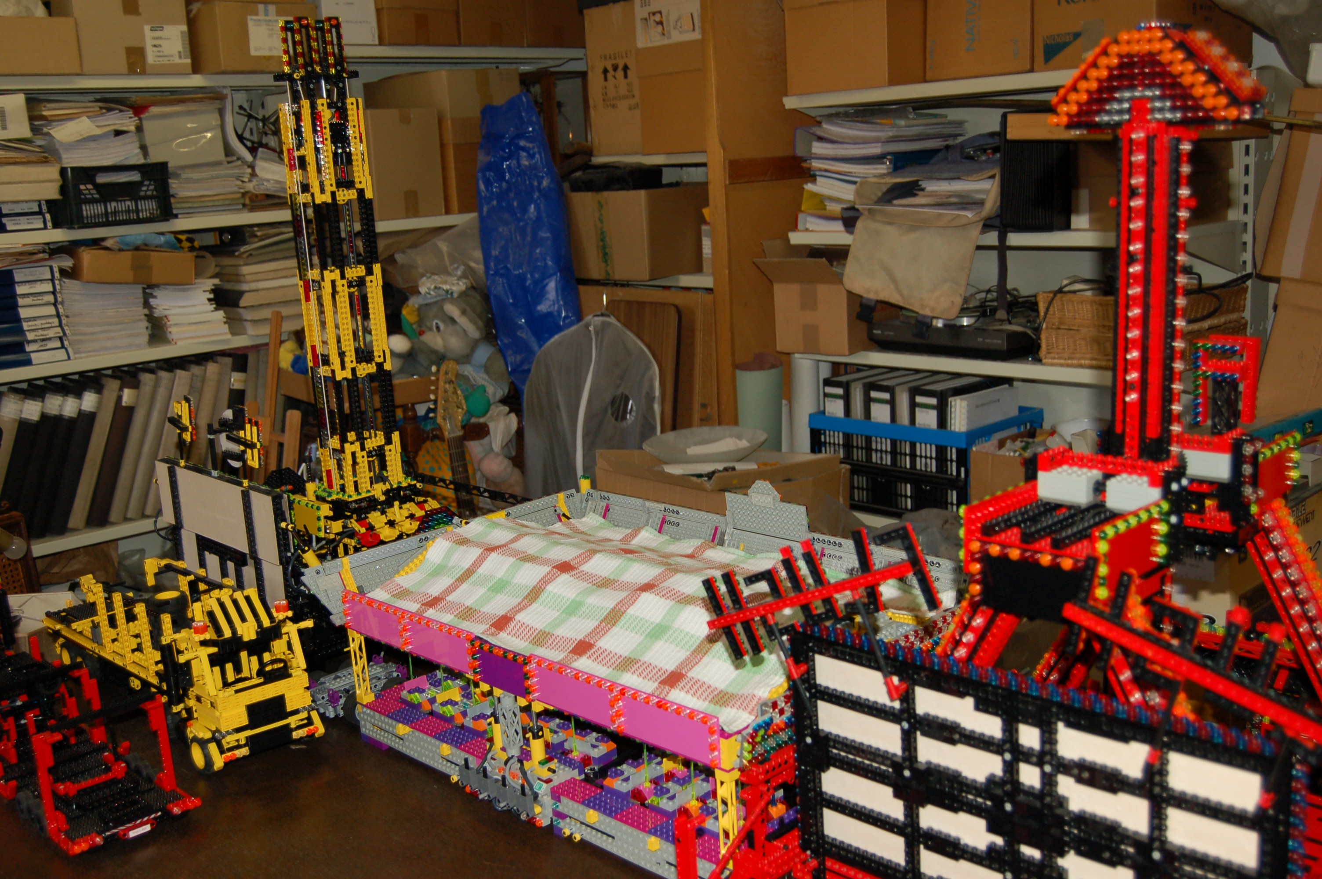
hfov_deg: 53.2
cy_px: 440
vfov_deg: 36.8
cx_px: 661
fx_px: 1321
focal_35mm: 36
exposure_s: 1/60
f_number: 4
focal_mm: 24
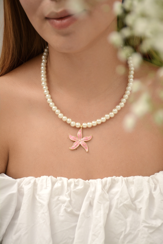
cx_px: 82
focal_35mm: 90
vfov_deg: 22.6
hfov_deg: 15.2
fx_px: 611
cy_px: 122
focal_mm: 60
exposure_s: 1/400
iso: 500
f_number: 5
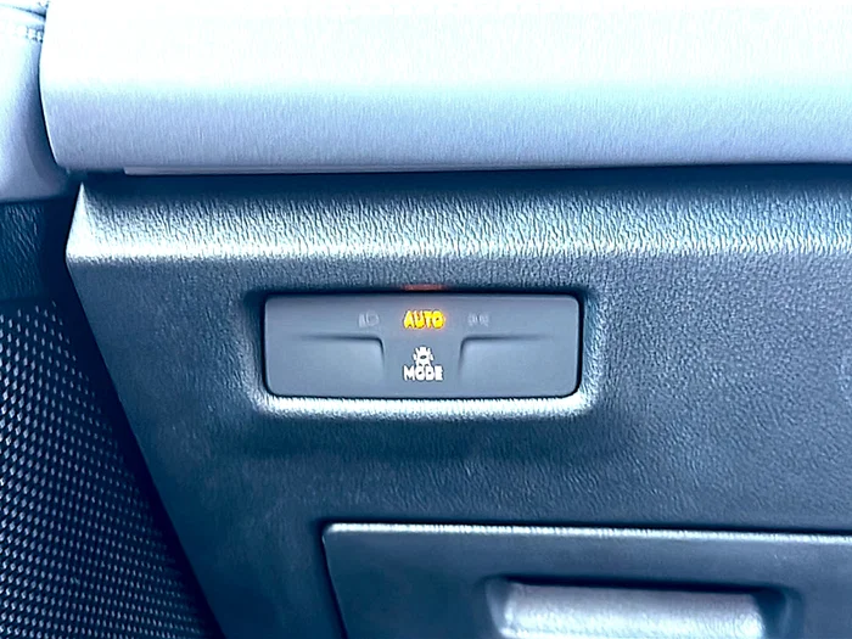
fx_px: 960
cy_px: 320
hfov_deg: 47.9
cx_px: 426
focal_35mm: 39
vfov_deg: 36.8
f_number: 1.78
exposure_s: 1/40
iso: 250
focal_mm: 6.86
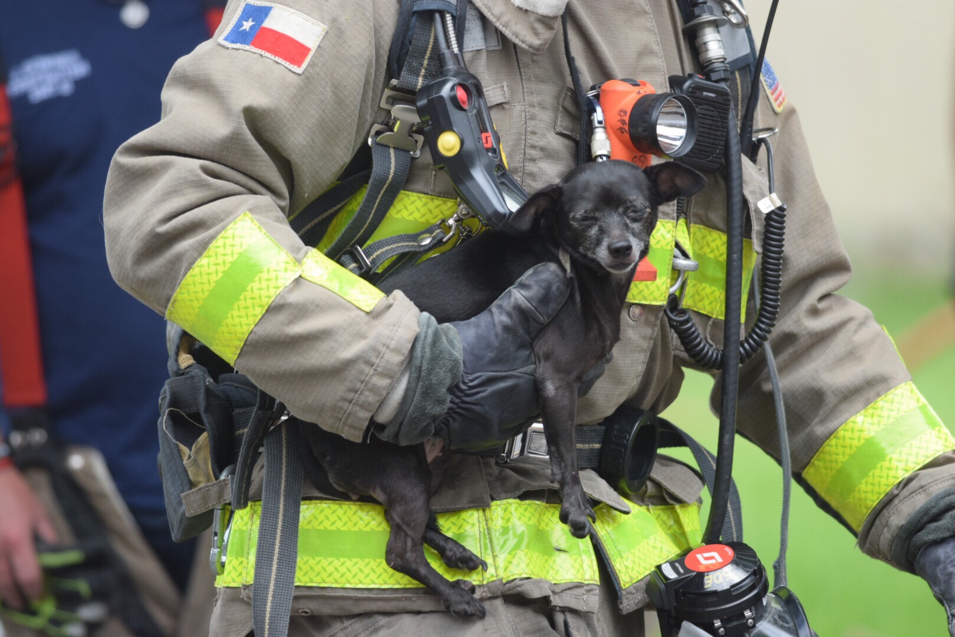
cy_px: 318
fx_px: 11937
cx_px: 478
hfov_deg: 4.6
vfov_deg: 3.1
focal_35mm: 450
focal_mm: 300
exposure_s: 1/1600
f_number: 5
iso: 800
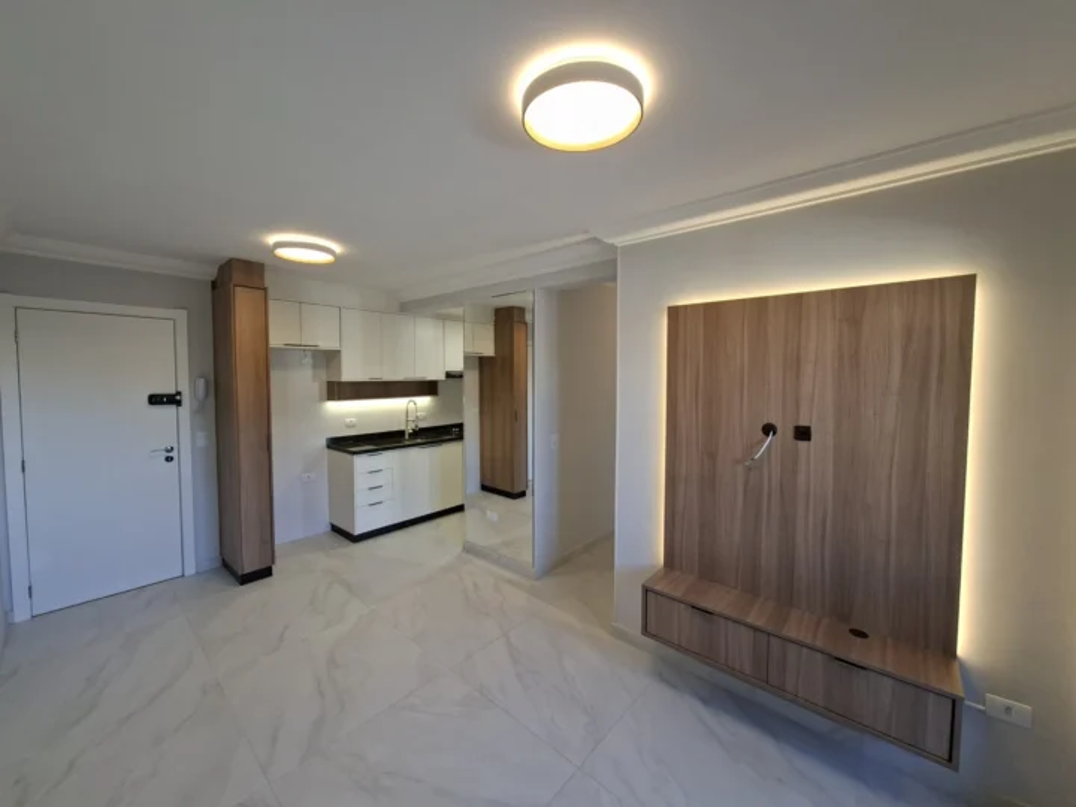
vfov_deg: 89.9
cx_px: 538
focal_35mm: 13
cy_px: 404
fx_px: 404
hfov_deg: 106.2
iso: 50
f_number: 2.2
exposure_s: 1/40
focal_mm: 1.74
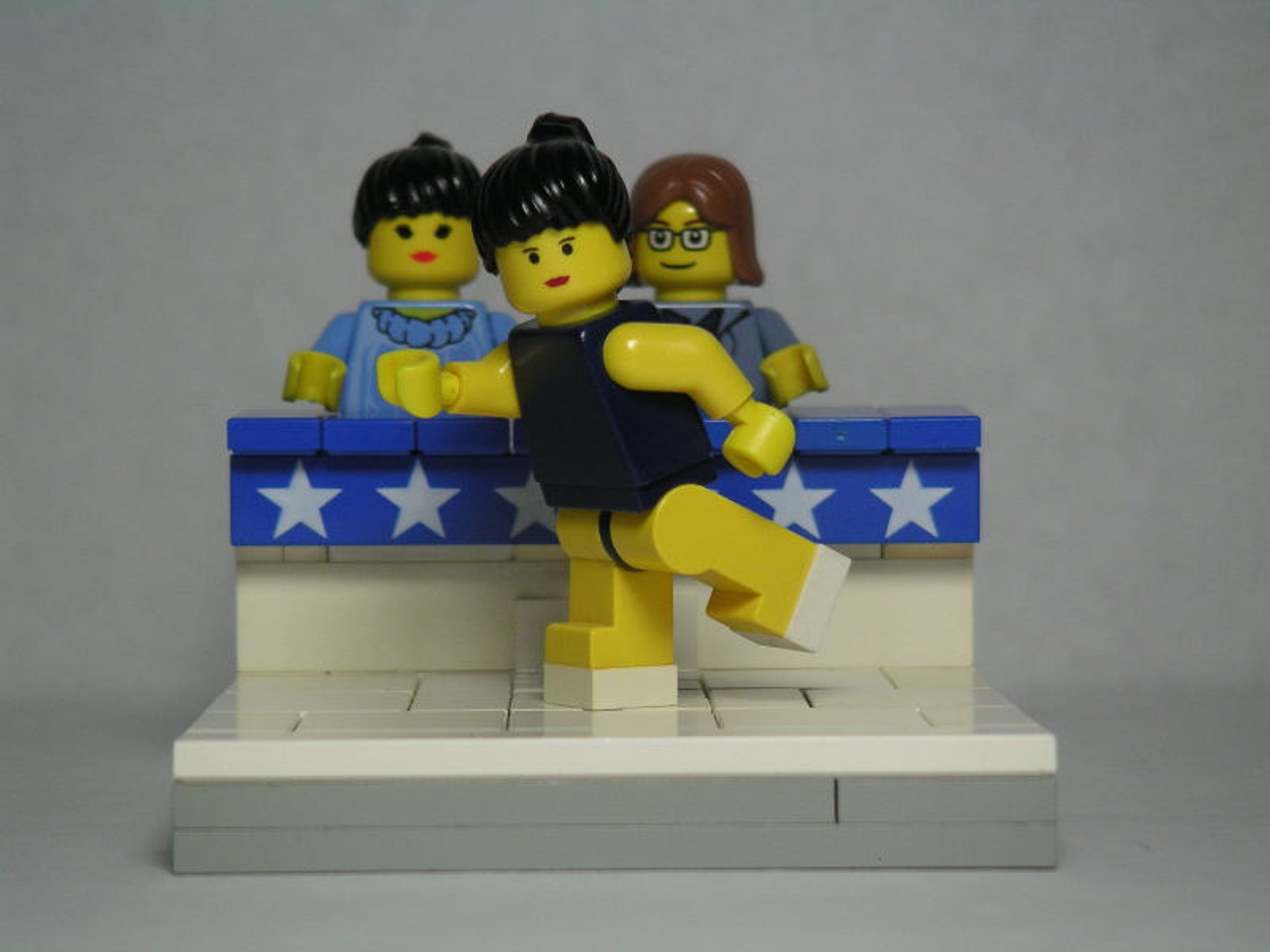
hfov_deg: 17.7
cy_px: 476
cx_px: 635
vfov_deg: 13.3
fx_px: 4072
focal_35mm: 111
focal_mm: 17.1
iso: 64
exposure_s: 1/111
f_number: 3.6
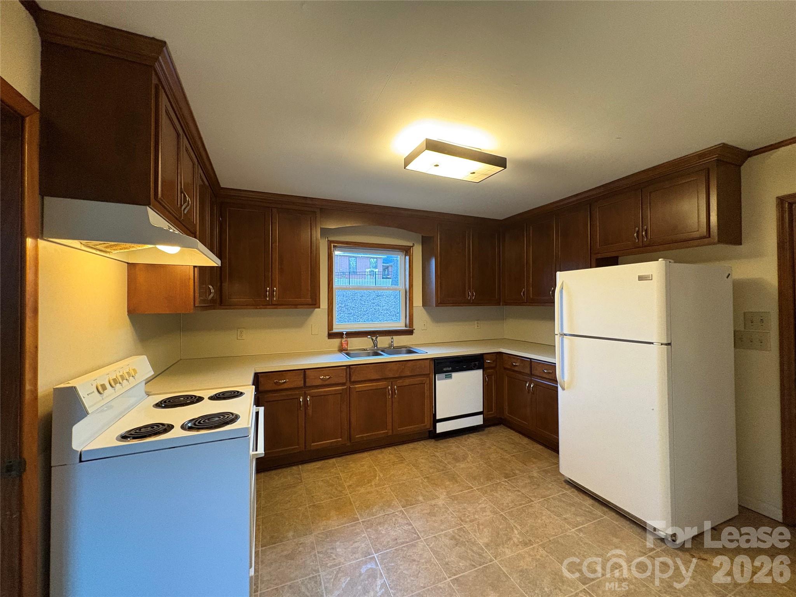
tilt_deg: +0.6
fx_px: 322
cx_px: 398
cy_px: 298
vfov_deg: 85.7
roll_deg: +0.2
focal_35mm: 14
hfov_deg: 102.1
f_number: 2.2
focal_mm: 2.22
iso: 640
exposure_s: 1/60
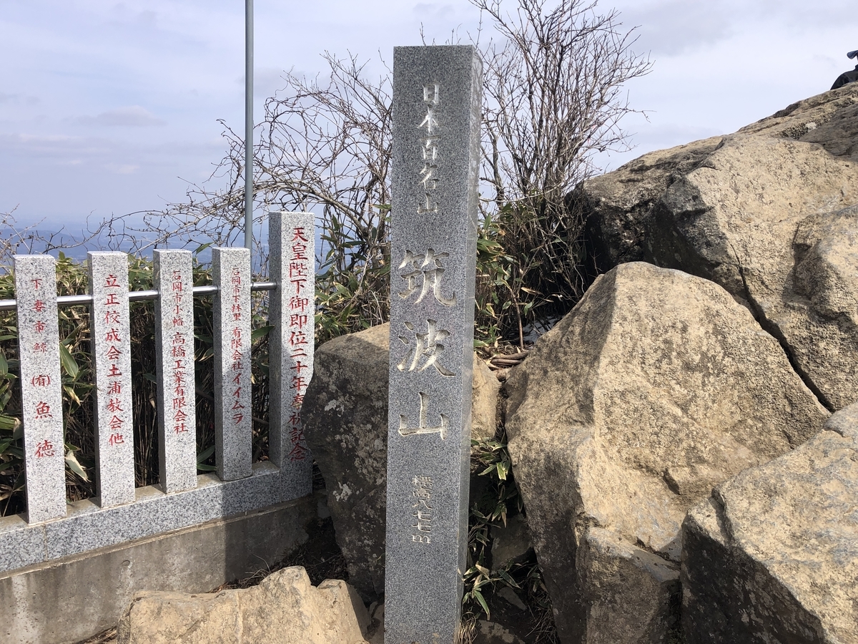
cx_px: 429
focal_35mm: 28
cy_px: 322
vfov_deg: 49.7
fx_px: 694
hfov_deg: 63.4
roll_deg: -1.1
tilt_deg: -6.5
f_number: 1.8
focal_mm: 3.99
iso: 20
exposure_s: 1/2088
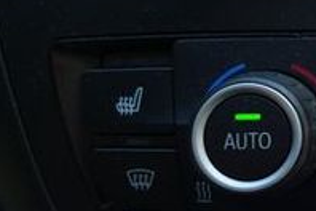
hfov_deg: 13.5
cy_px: 6
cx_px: 666
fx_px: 1106
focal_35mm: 126
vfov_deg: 10.8
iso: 125
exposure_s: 1/100
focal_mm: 9.12
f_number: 2.8
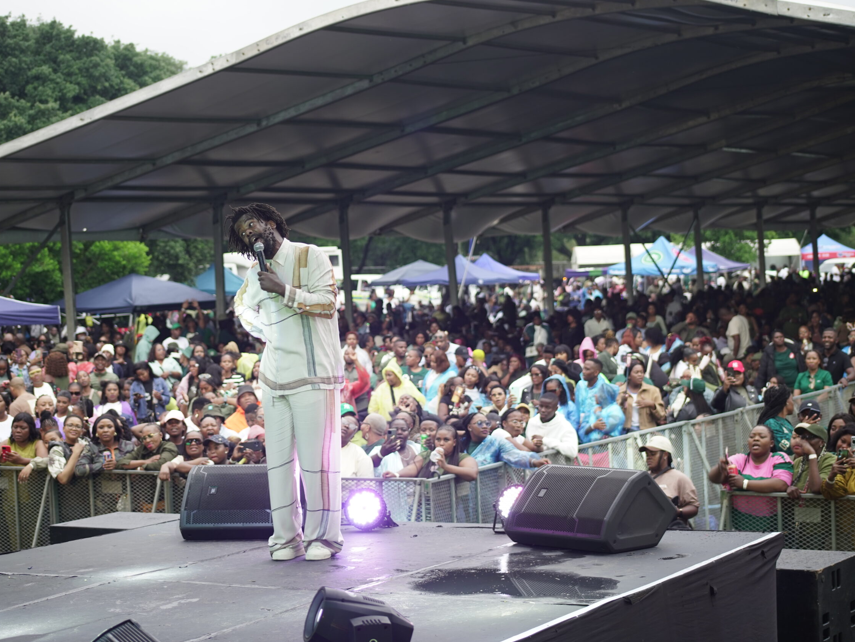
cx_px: 372
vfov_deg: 18.0
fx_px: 2026
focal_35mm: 82
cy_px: 320
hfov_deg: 23.8
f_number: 4
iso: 320
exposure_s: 1/50
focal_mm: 75
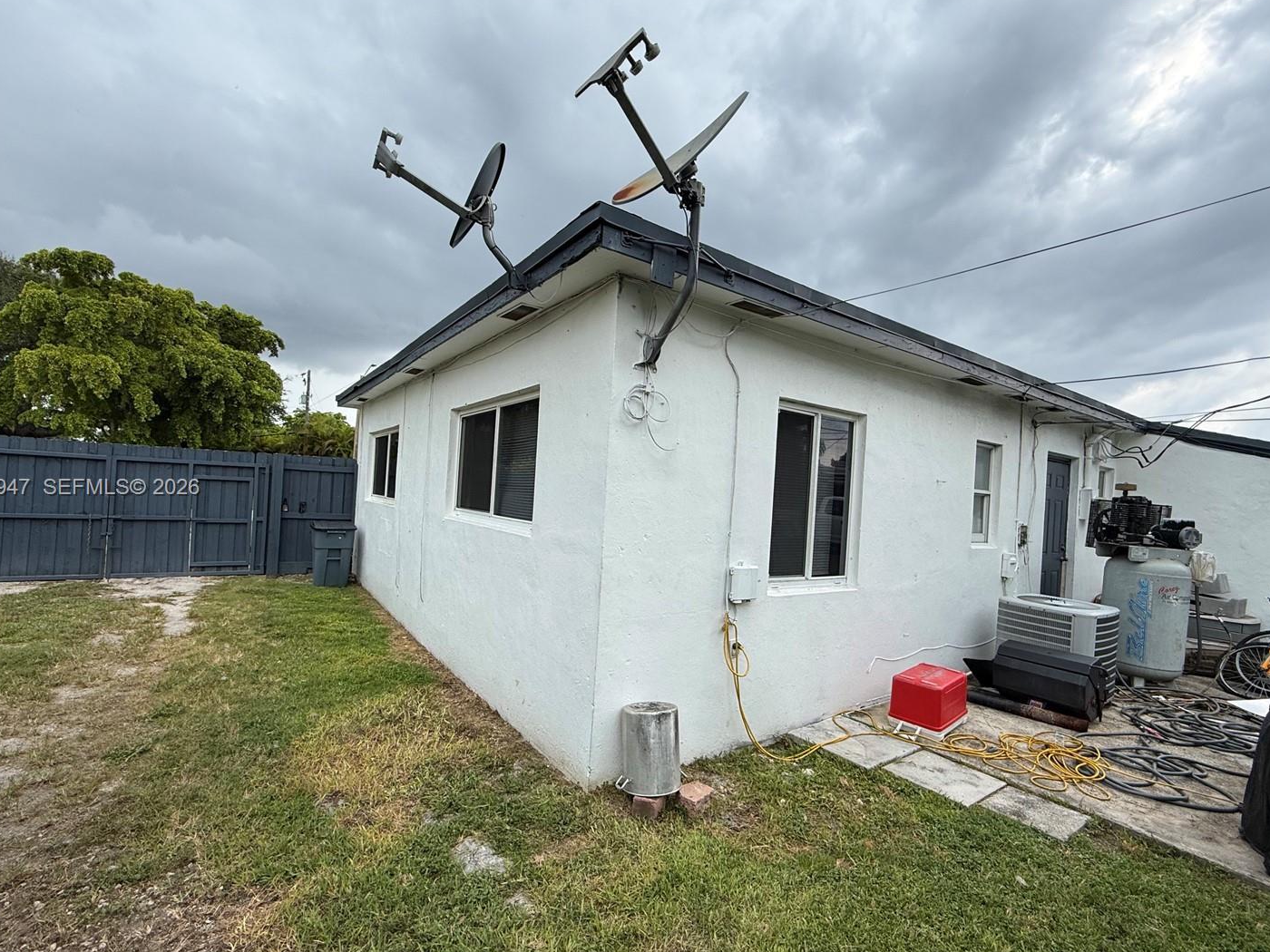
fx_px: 587
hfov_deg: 94.5
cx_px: 643
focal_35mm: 16
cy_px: 489
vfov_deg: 78.1
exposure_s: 1/338
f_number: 2.2
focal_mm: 2.22
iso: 50
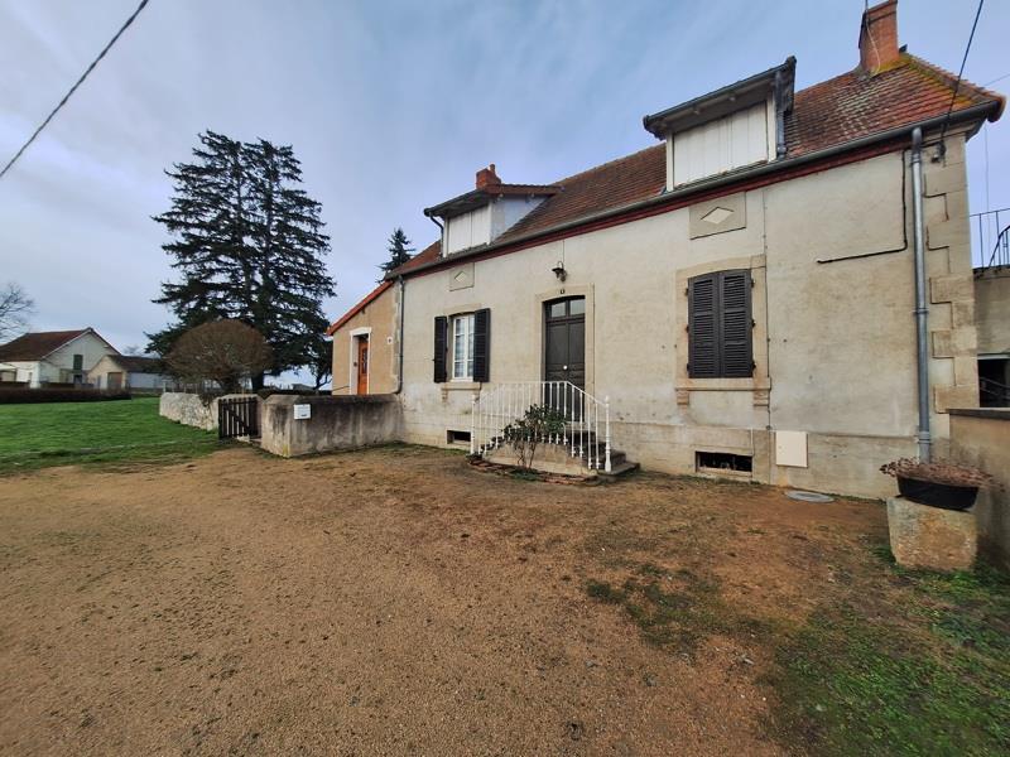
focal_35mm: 13
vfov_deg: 89.9
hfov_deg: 106.2
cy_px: 378
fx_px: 379
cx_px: 505
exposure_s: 1/789
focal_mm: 1.74
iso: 40
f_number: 2.2
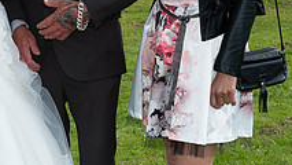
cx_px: -62
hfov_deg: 11.9
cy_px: 5
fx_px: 1371
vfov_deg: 6.8
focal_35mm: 177
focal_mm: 52
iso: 160
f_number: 8
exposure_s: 1/200
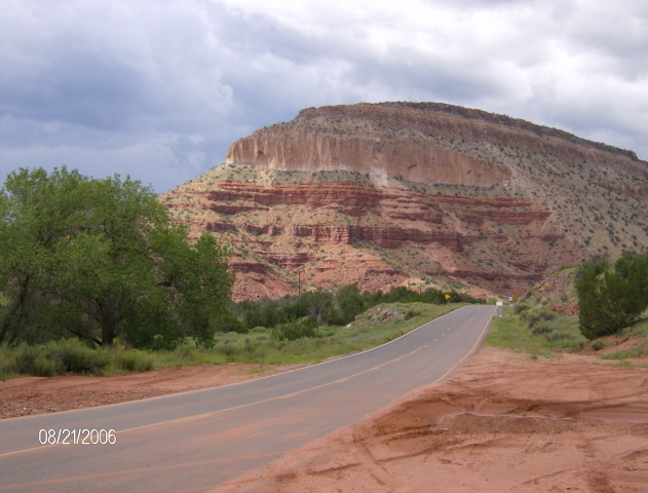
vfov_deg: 26.3
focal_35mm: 56
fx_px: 1054
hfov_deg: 34.2
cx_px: 324
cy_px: 246
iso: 100
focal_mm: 9.3
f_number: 5.6
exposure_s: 1/377
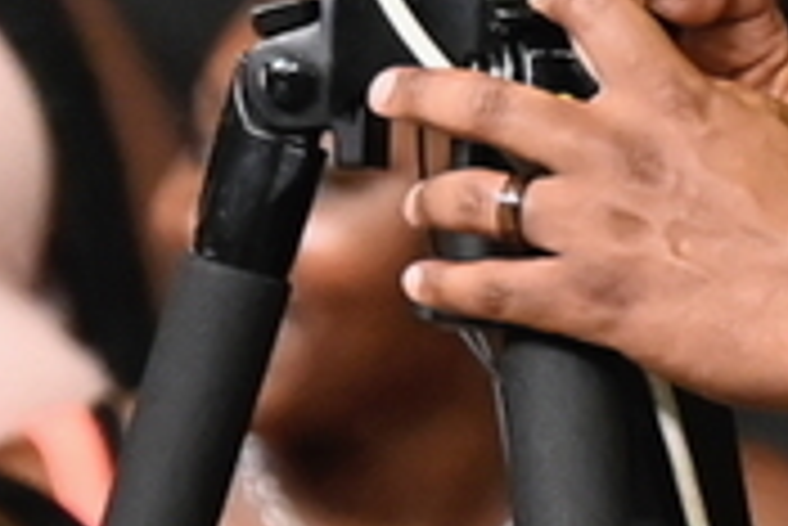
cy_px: -371
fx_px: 20044
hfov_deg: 2.2
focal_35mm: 915
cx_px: 1135
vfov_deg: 1.5
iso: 4000
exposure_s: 1/125
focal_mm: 200
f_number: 2.8
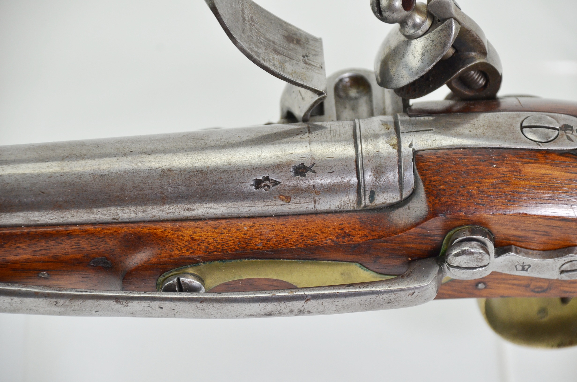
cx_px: 288
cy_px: 191
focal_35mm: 202
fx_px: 3239
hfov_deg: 10.2
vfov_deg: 6.8
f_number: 5.6
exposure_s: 1/200
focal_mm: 135
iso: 800
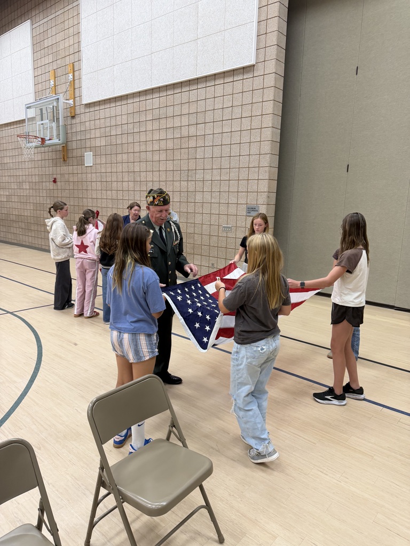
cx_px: 205
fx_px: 379
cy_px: 273
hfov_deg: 56.8
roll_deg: -1.8
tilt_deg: -10.3
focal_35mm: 24
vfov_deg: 71.6
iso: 125
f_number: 1.78
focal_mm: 6.76
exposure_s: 1/60
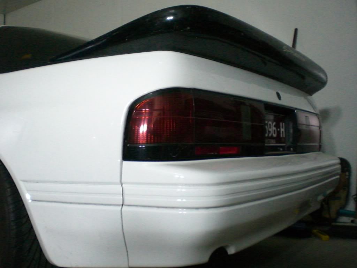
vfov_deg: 37.7
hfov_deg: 49.0
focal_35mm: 38
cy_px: 134
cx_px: 178
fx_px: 392
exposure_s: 1/80
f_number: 3.1
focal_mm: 6.3
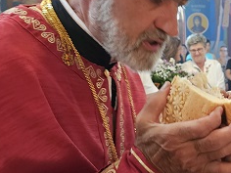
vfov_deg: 18.9
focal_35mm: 78
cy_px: 93
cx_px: 244
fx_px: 521
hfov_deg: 23.7
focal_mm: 6.3
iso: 640
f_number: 1.7
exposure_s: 1/60
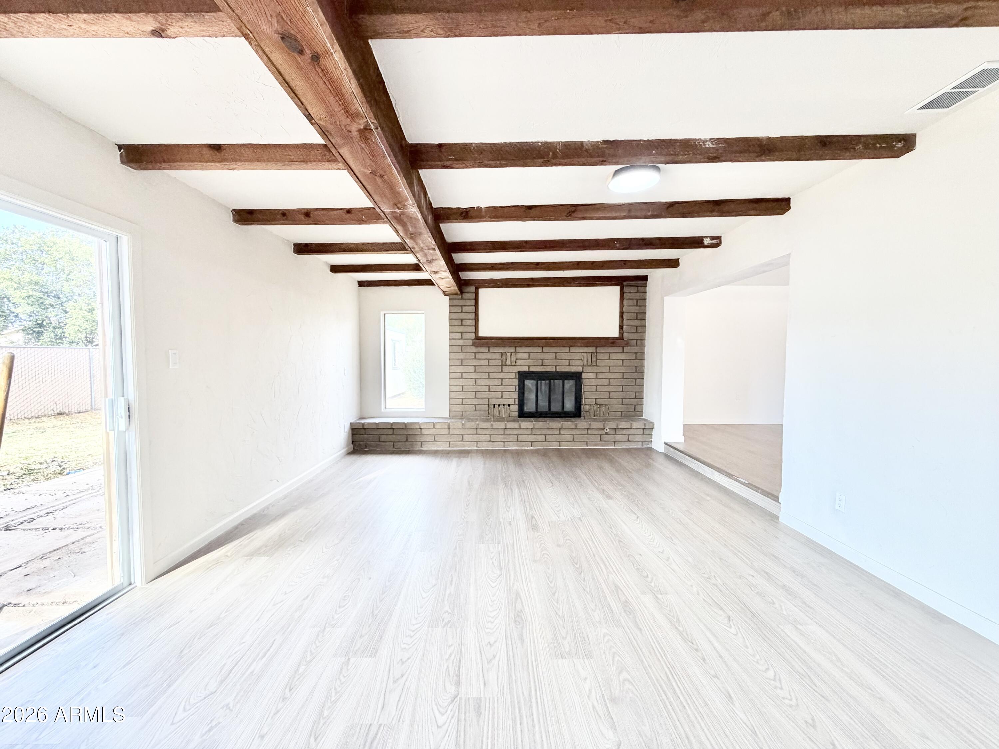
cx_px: 500
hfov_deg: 102.1
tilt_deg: -2.9
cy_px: 374
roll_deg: -0.7
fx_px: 404
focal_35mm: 14
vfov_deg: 85.7
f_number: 2.2
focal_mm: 2.22
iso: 200
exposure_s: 1/120
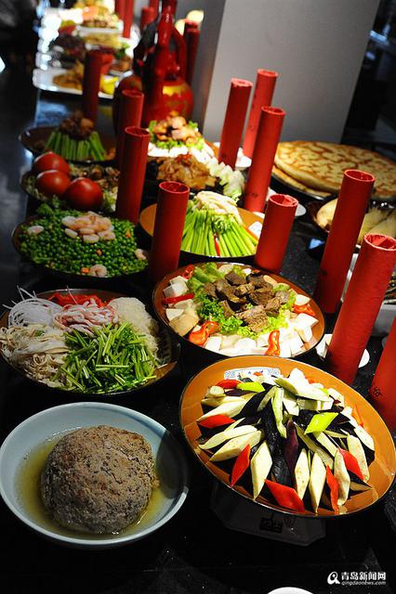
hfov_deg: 30.5
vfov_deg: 44.5
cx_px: 198
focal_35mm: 44
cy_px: 297
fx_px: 727
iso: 3200
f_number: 5.6
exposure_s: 1/400
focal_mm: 44
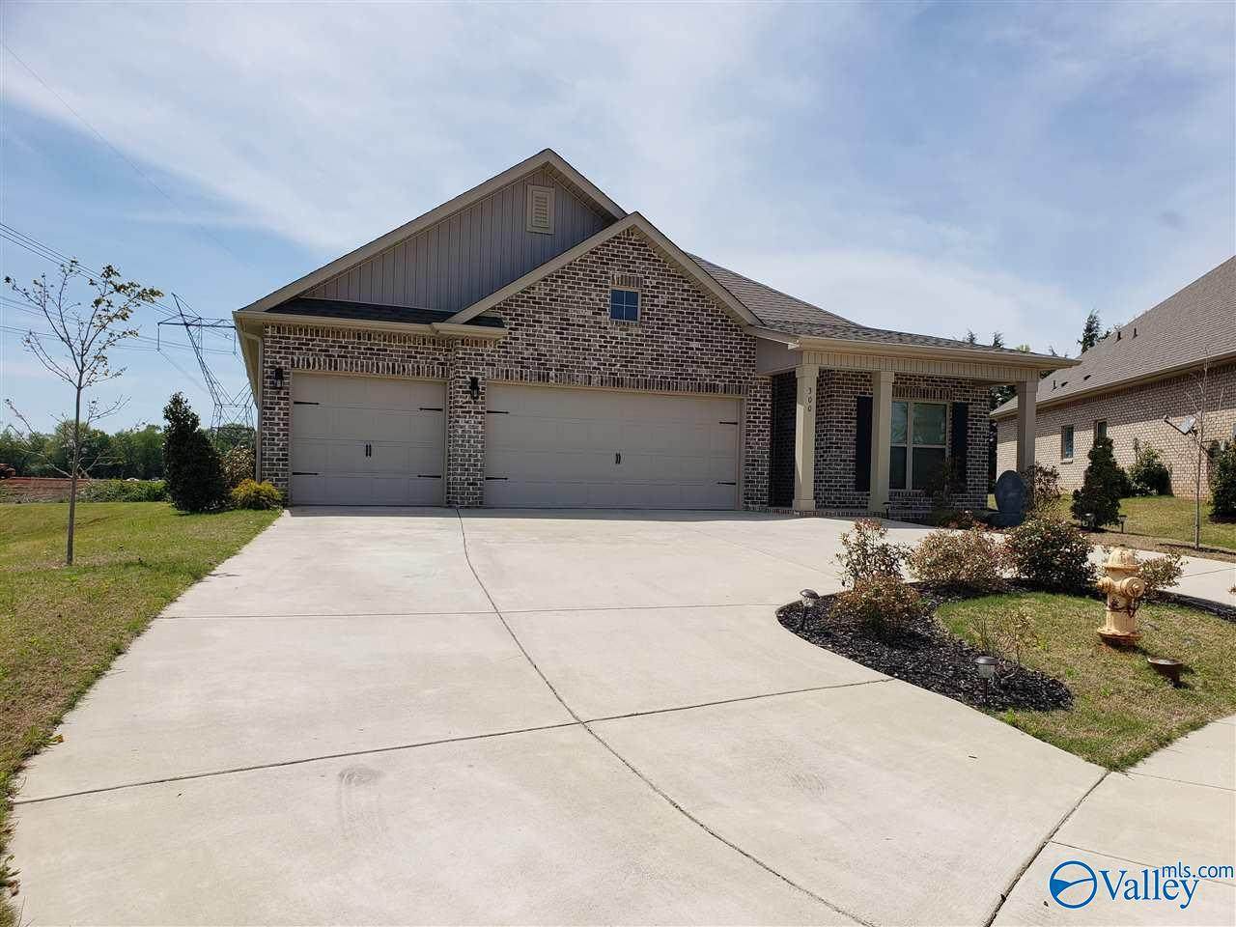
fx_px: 928
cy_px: 464
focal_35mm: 26
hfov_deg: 67.3
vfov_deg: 53.1
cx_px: 618
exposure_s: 1/2010
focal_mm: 4.3
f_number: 2.4
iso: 50
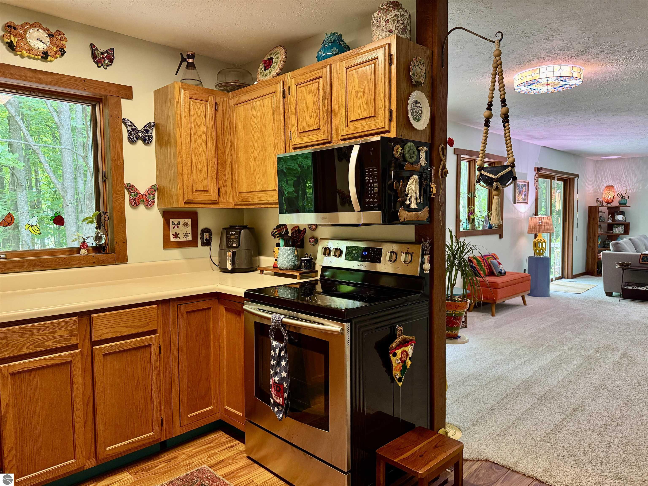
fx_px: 449
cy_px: 243
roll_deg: +0.4
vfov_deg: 56.8
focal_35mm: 24
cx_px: 324
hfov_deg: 71.6
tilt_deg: -4.3
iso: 320
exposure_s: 1/60
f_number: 1.78
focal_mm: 6.76
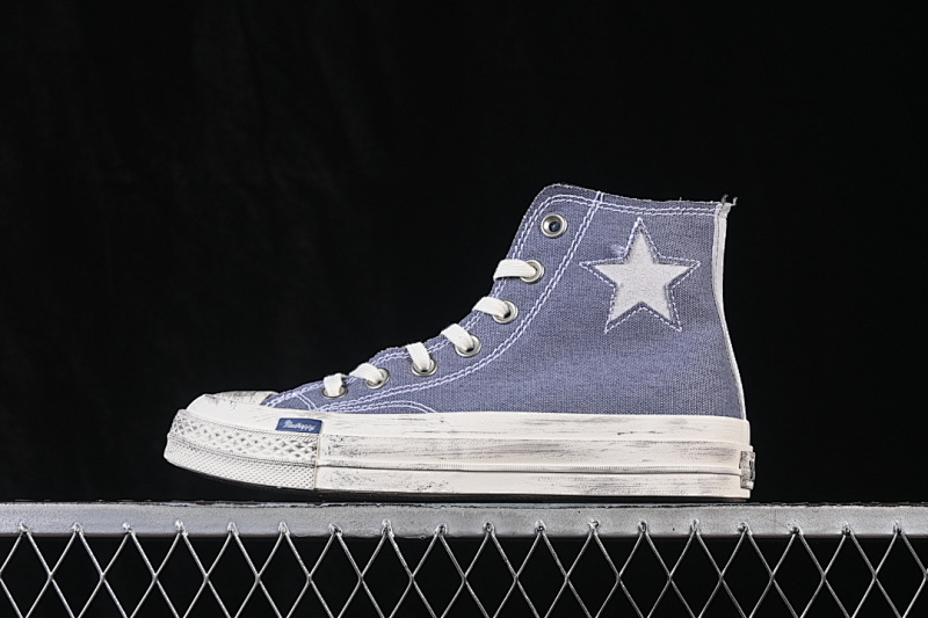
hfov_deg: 27.0
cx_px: 464
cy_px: 309
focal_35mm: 75
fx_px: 1933
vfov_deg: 18.2
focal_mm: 50
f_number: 8
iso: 160
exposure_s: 1/80
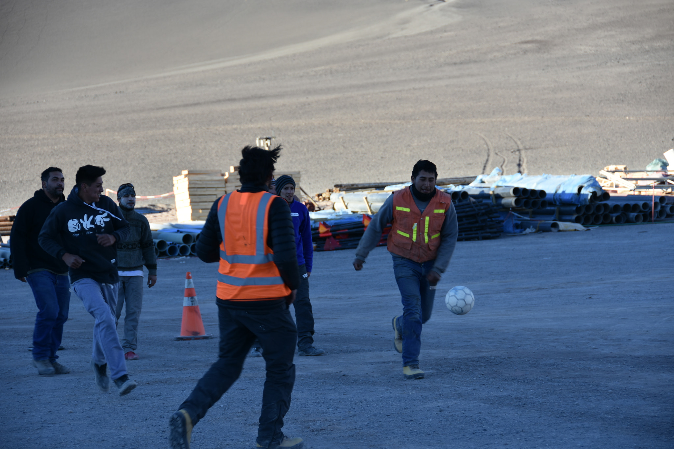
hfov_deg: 15.2
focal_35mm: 135
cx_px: 337
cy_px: 224
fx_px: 2527
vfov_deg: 10.2
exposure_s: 1/125
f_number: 5.3
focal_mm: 90
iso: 100
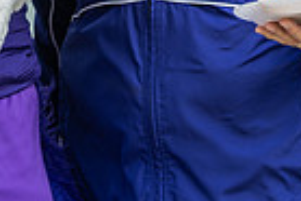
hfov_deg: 5.3
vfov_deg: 3.6
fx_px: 3206
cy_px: -191
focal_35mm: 383
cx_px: -117
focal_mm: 92
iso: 100
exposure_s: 1/400
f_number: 3.5
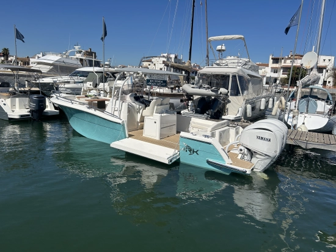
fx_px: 252
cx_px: 168
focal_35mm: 26
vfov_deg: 53.1
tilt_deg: -10.4
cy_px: 126
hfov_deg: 67.3
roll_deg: -3.6
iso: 50
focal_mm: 5.7
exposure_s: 1/8696
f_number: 1.5
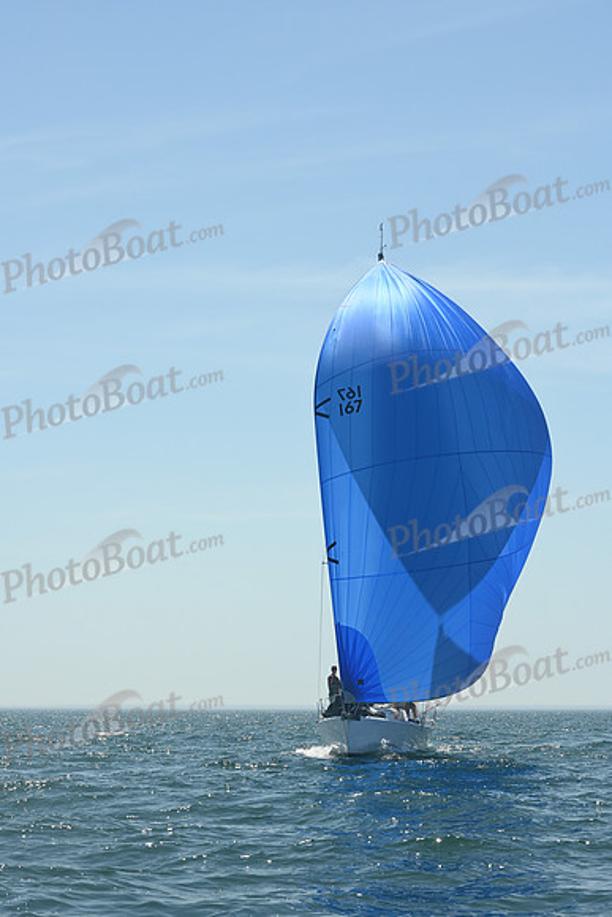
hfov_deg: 15.2
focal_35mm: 90
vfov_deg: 22.6
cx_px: 306
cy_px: 458
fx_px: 2293
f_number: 10
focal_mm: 90
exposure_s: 1/1000
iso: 320
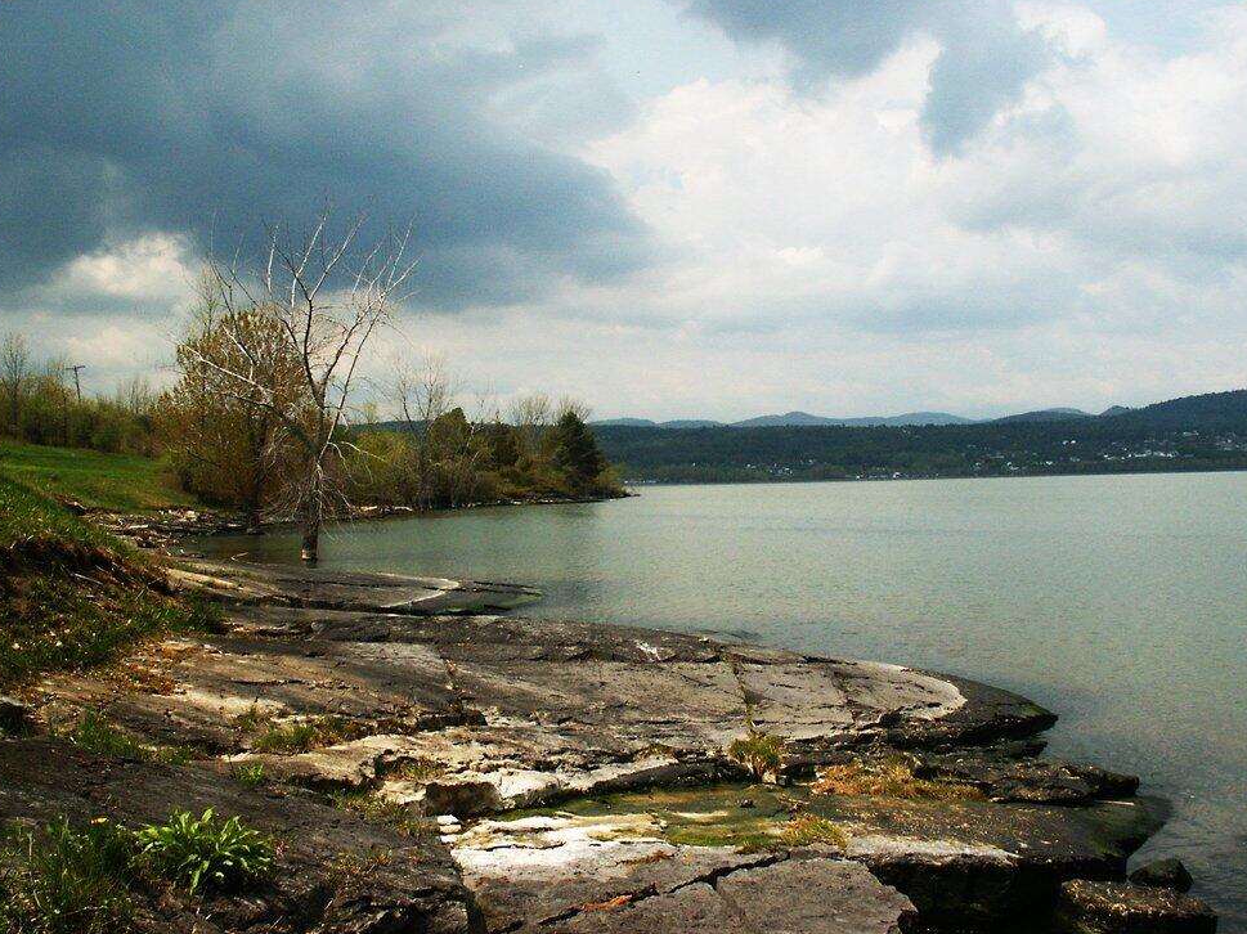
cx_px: 619
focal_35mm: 37
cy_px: 482
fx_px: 1332
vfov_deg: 38.6
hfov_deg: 50.2
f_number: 6.7
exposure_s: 1/750
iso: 100
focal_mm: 7.19
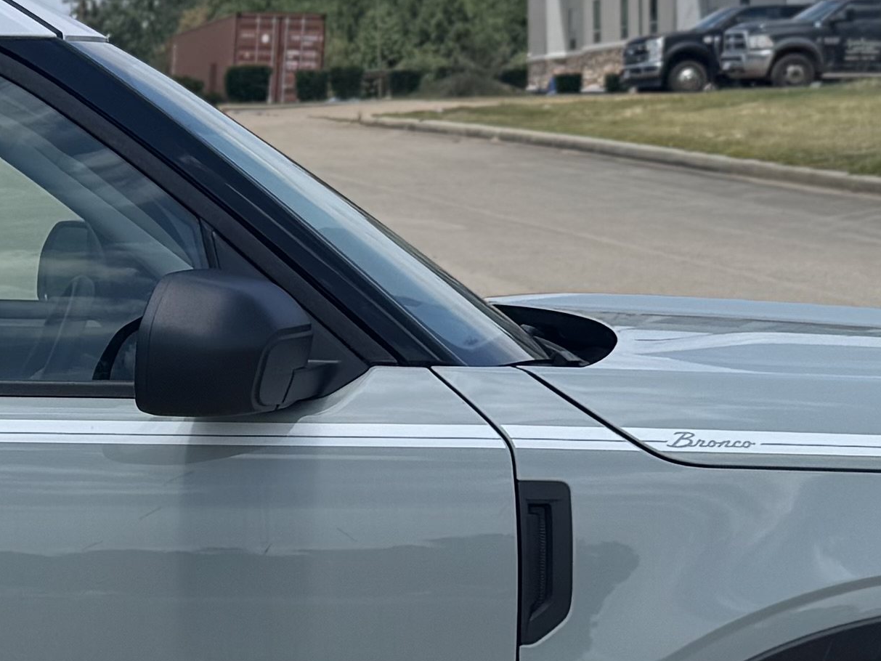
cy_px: 495
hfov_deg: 16.5
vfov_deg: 13.1
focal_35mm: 113
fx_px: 2876
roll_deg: +3.5
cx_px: -263
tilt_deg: -5.8
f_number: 1.78
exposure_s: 1/4950
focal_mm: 6.76
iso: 80
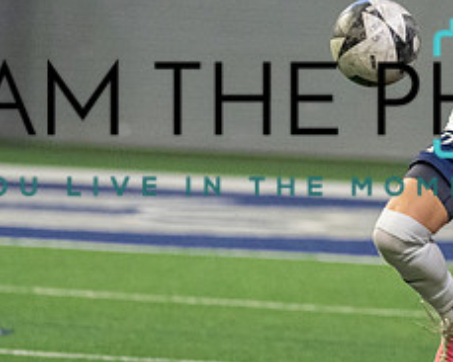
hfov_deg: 2.9
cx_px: 365
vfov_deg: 2.3
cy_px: 106
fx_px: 9100
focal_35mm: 679
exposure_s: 1/1250
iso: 5000
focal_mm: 170
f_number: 2.8
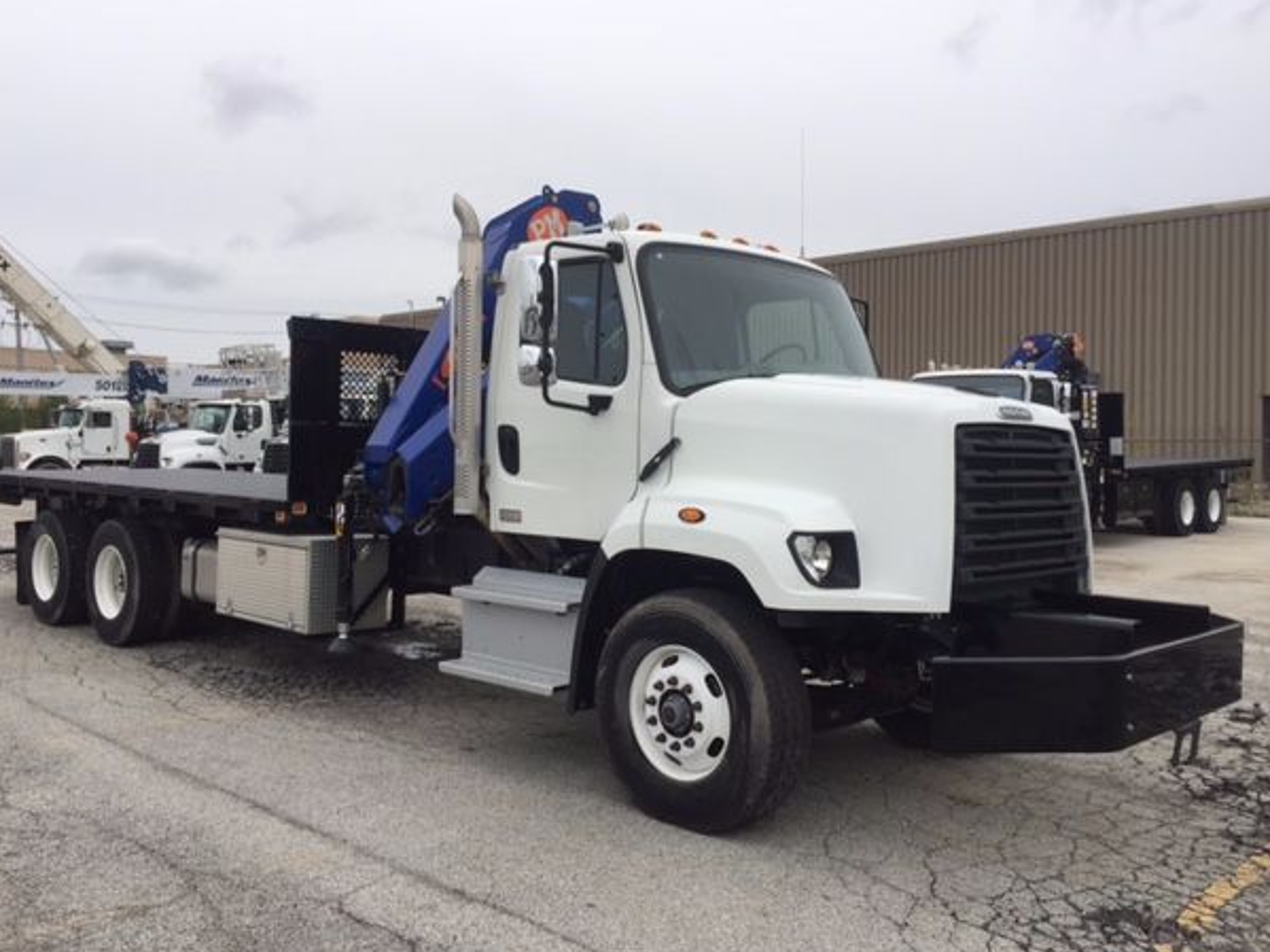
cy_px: 466
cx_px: 594
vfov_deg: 45.4
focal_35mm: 31
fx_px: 1137
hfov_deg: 58.3
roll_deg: -0.8
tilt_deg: -0.6
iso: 32
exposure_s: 1/1199
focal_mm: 4.15
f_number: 2.2
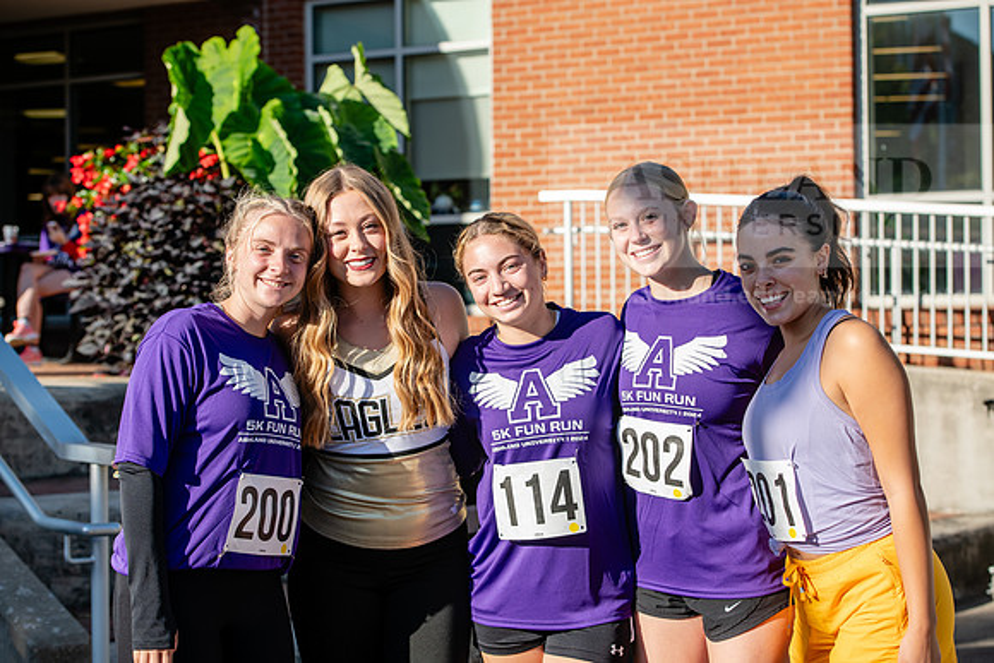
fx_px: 1933
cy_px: 332
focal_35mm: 70
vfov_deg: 19.5
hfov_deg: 28.8
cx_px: 497
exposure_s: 1/640
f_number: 4.5
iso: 125
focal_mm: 70
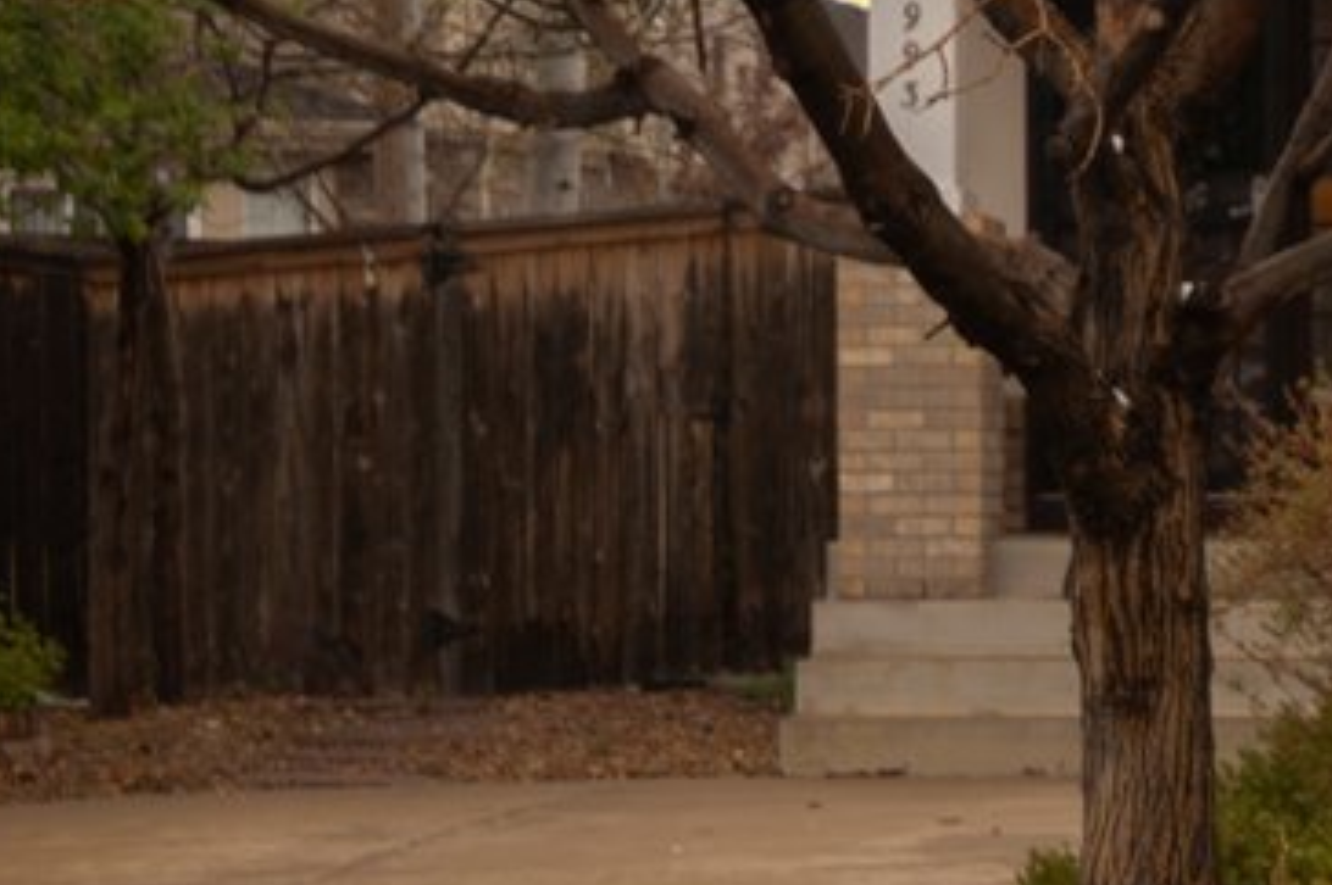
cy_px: -358
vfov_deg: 6.9
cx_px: 2353
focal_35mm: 197
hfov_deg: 9.9
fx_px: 7282
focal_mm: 35
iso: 400
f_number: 8
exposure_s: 1/80
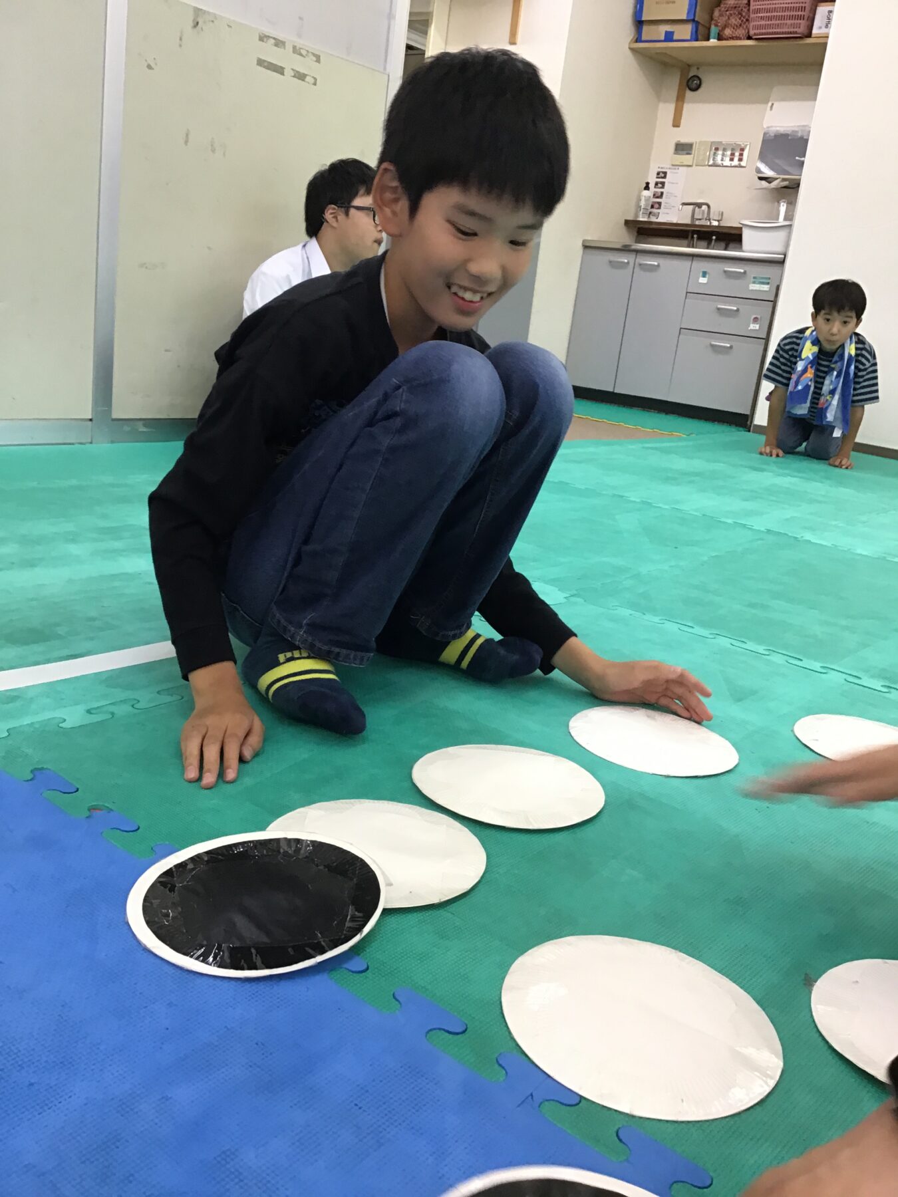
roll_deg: -7.5
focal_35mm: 31
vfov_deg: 58.4
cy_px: 598
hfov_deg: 45.4
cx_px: 449
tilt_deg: -16.9
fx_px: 1072
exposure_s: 1/33
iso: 100
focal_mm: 3.3
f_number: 2.4
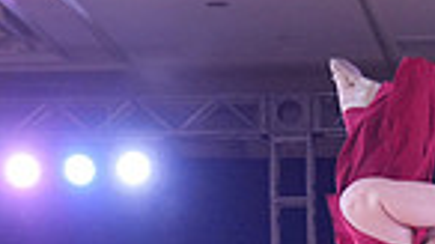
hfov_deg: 7.7
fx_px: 3205
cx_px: 527
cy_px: 442
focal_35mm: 278
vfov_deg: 4.3
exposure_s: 1/500
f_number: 4
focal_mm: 45
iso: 2000
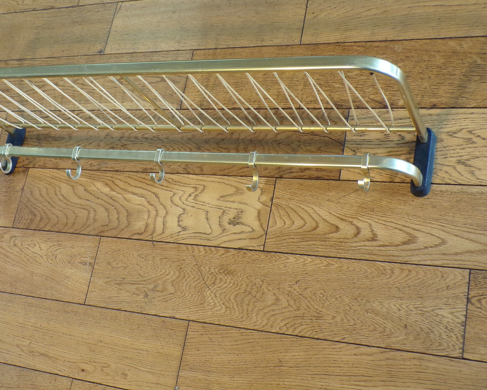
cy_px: 157
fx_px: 663
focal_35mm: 46
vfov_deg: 32.7
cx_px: 199
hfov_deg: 40.2
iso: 242
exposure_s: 1/17
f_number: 3.3
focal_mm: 6.6
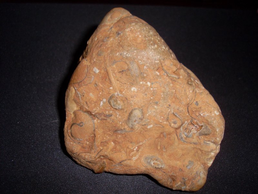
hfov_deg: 49.0
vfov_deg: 37.7
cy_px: 97
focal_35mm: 38
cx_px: 129
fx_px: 283
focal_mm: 6.3
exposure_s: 1/45
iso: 100
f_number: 7.7
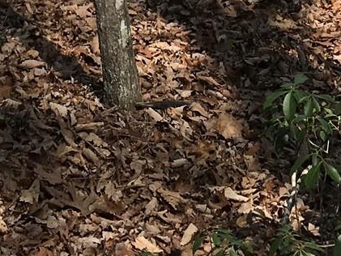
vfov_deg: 9.4
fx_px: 1389
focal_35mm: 141
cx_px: 73
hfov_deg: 13.9
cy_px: -355
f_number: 2.2
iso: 25
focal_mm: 4.15
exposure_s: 1/739
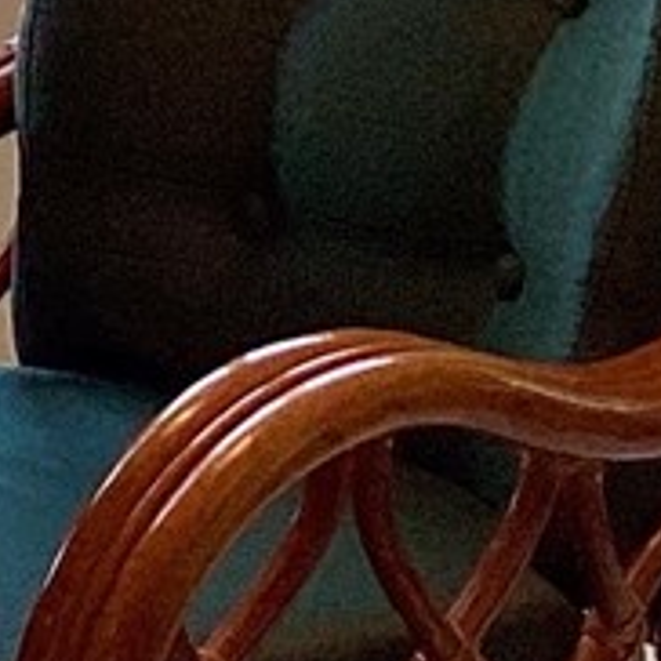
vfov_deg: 7.2
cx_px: -1122
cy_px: -98
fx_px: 5207
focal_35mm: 241
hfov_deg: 6.7
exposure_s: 1/100
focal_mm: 3.3
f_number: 2.4
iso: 25
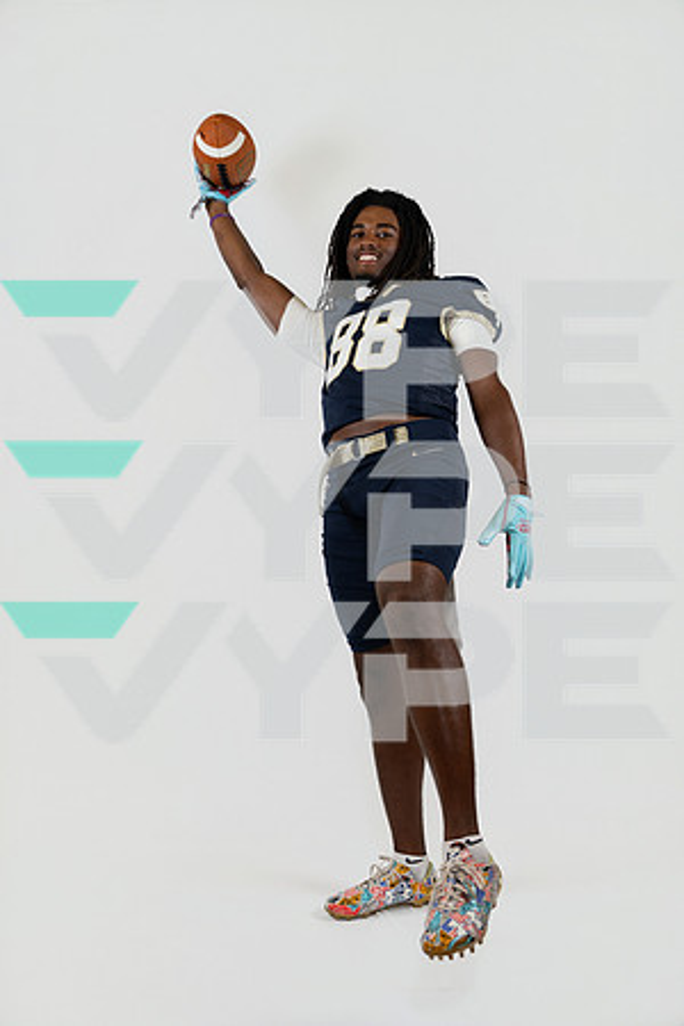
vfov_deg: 47.7
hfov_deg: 32.9
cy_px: 513
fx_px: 1160
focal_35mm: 41
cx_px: 342
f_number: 3.5
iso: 250
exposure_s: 1/125
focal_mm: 40.7
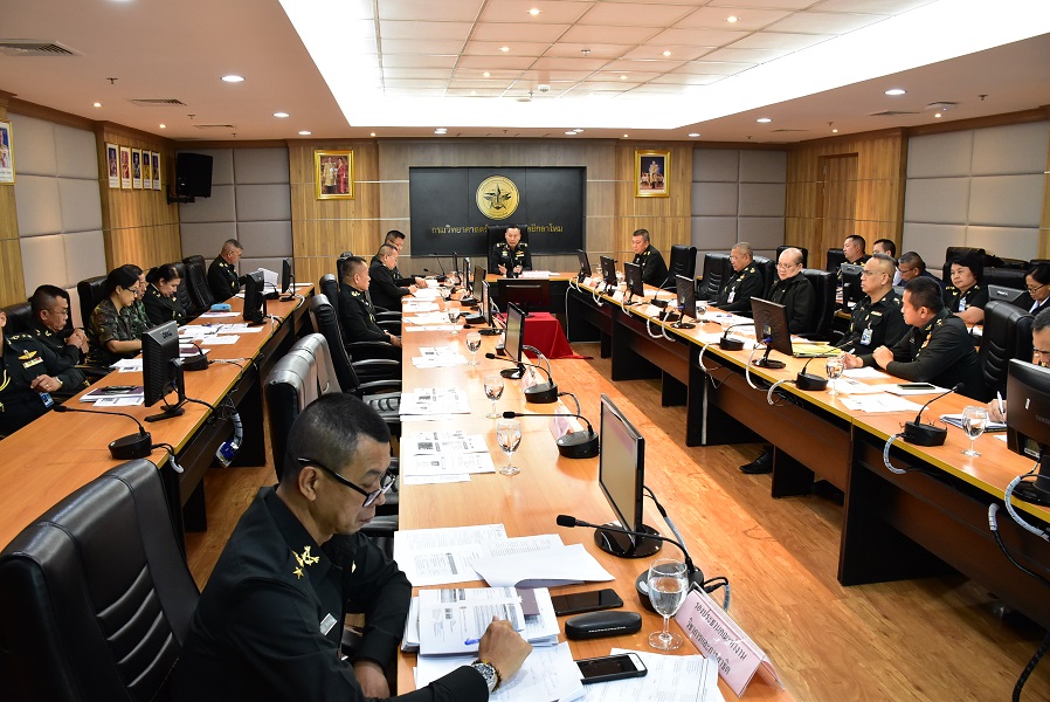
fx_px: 788
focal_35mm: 27
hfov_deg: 67.3
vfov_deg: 48.0
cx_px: 525
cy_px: 351
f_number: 5.6
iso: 1600
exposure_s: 1/30
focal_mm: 18
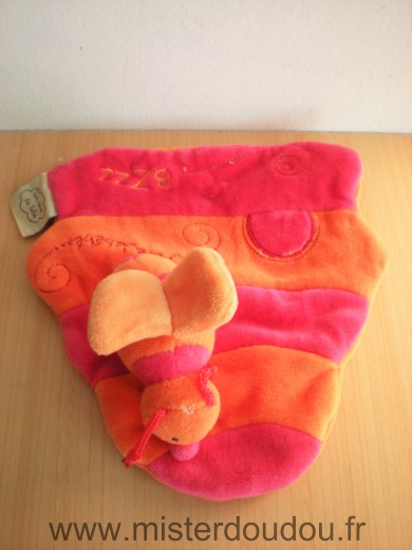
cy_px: 275
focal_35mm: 38
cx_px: 206
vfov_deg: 49.0
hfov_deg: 37.7
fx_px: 603
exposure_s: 1/58
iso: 82
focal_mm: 6.3
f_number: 3.1
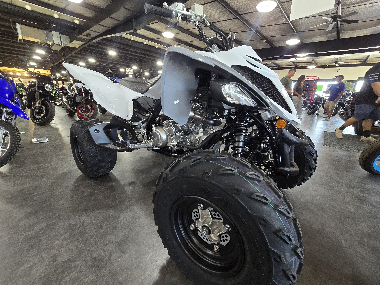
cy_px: 142
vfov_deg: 89.9
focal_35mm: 13
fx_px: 143
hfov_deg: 106.2
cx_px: 190
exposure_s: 1/60
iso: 500
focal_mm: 2.2
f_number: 2.2
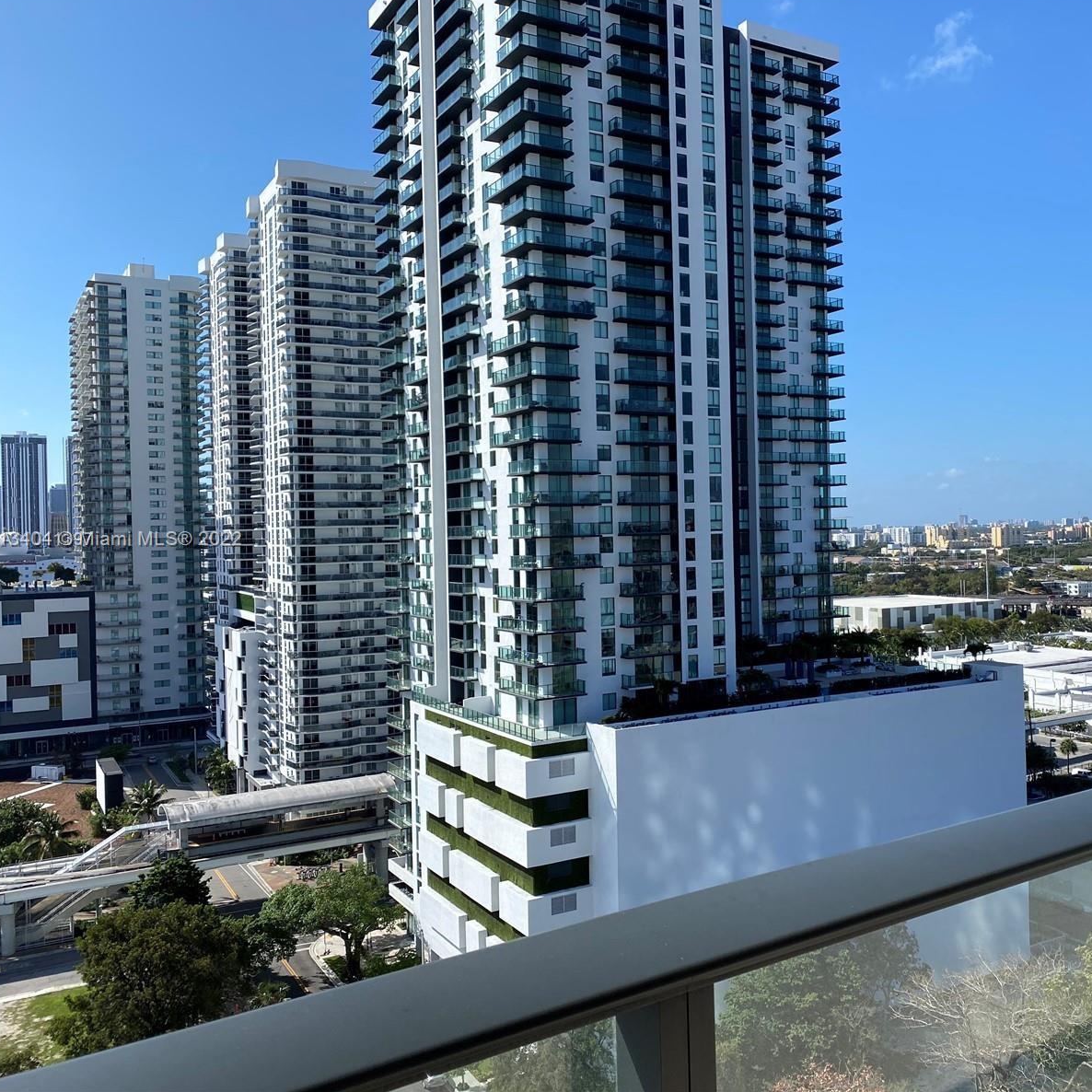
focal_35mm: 31
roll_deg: +1.8
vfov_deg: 52.5
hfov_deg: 52.0
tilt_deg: -0.5
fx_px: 1106
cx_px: 684
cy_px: 540
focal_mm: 4.25
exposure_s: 1/3401
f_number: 1.8
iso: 32
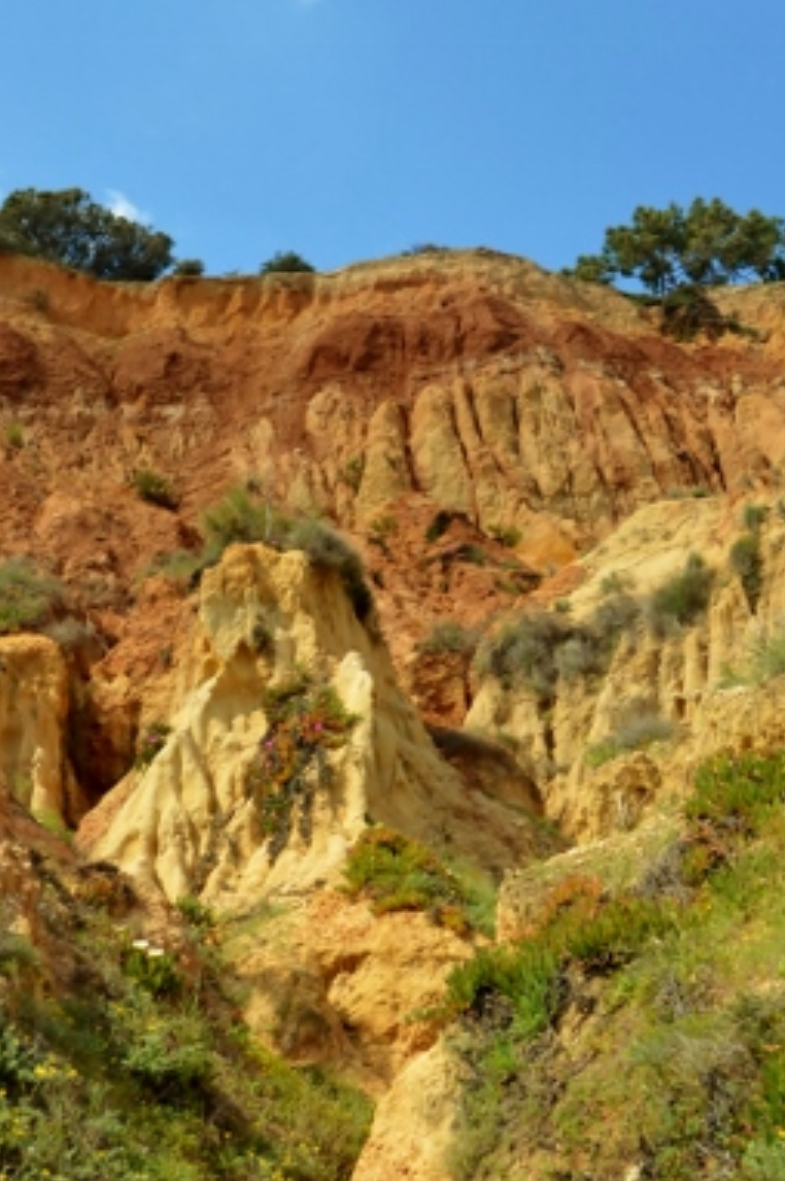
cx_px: 250
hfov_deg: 25.4
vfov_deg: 37.6
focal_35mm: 53
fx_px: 1731
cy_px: 501
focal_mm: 21
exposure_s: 1/125
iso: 100
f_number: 5.6
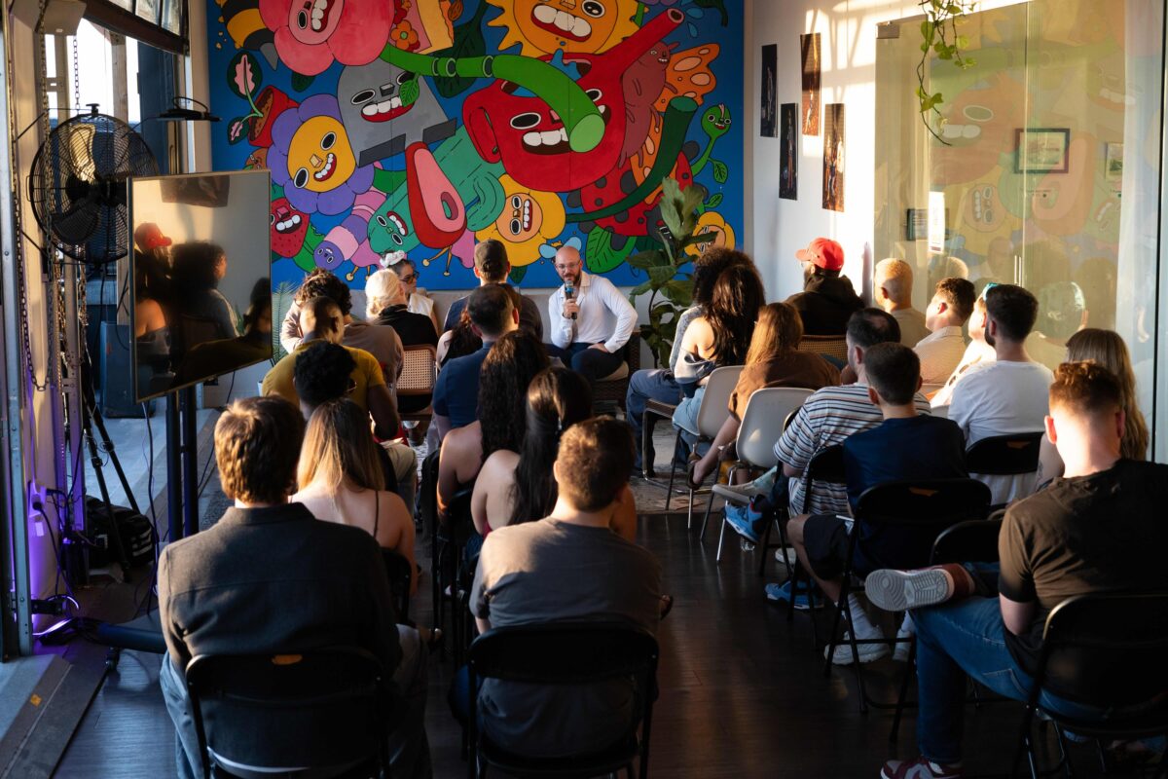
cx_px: 584
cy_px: 390
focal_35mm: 60
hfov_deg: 33.4
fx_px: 1947
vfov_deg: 22.6
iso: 400
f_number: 5.6
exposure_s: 1/200
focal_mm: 60
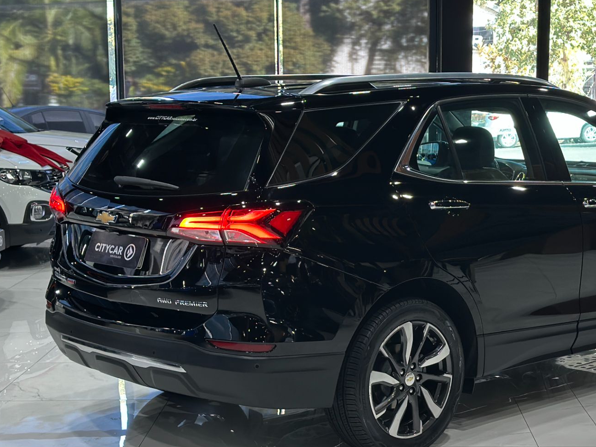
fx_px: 1223
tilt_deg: -8.5
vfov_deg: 20.7
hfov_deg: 27.2
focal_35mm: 71
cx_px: 406
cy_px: 268
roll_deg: -0.4
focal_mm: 6.86
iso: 160
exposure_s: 1/120
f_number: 1.78
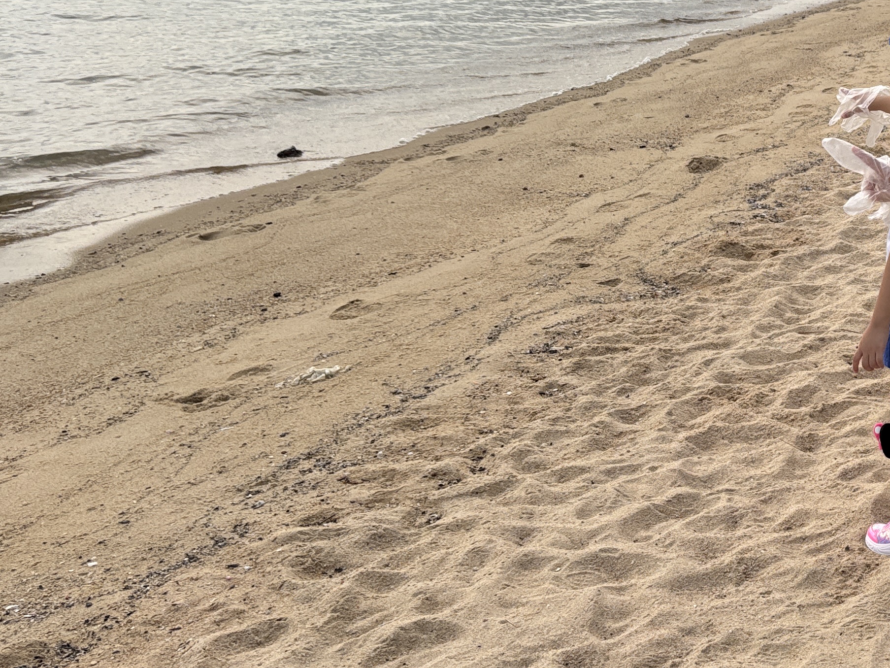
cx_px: 977
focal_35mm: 58
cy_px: 234
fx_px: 1492
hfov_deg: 29.9
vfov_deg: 25.1
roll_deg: -3.7
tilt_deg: -14.7
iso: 50
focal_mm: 5.96
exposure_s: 1/2933
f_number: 1.6
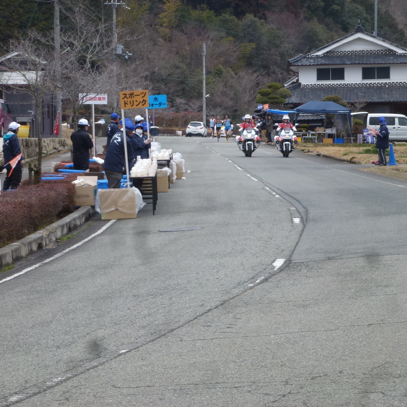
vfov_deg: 12.2
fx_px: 1902
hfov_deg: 12.2
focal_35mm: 143
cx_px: 188
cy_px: 203
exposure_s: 1/200
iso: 100
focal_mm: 21.7
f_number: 5.1
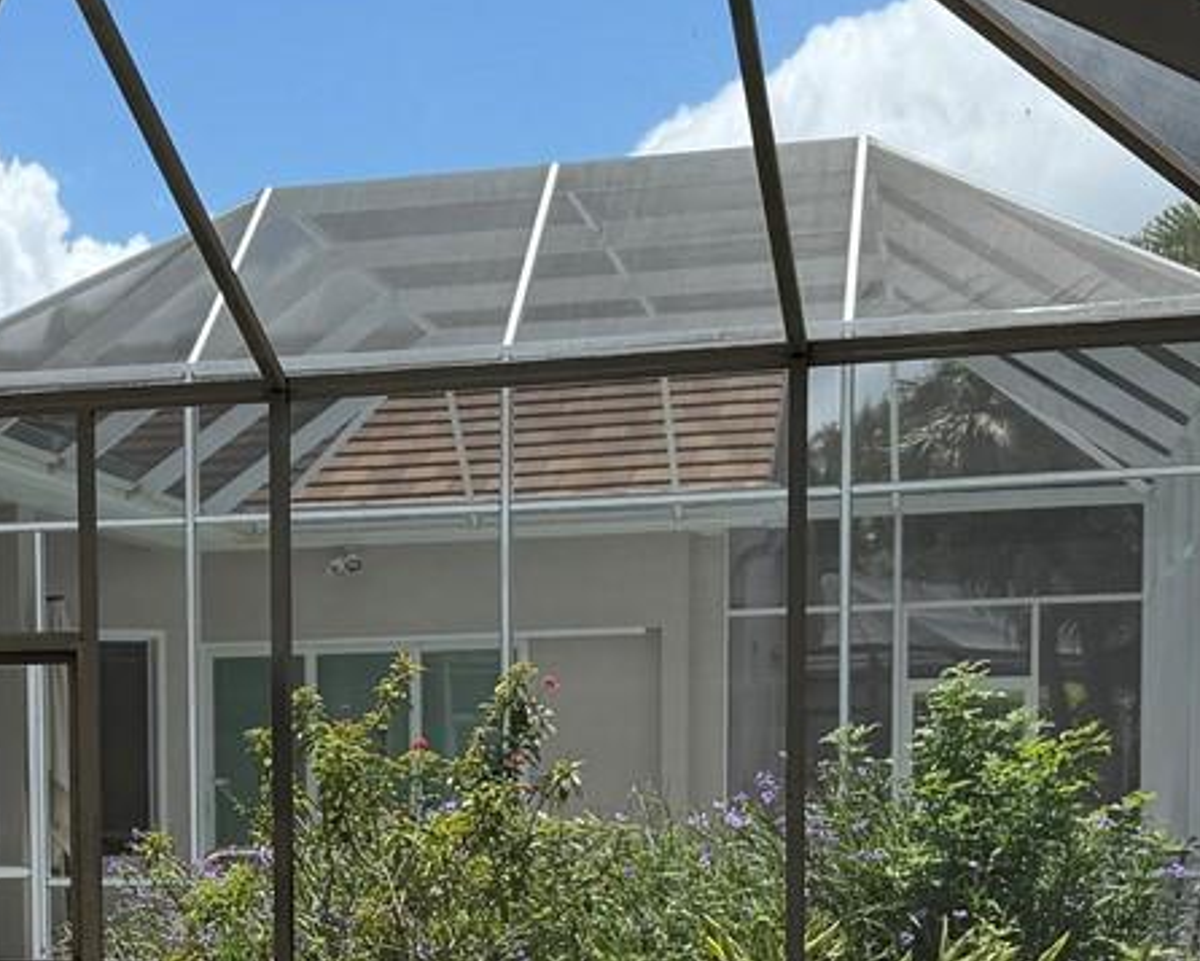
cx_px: 65
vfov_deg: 17.9
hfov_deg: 22.1
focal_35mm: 84
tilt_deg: -3.4
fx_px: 2984
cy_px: 942
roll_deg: +0.5
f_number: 1.78
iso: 80
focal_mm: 6.76
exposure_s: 1/3759
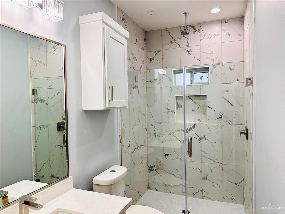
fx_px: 198
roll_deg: +0.7
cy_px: 107
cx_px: 142
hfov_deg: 71.6
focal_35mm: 24
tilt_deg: -0.2
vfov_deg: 56.8
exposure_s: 1/120
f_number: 1.78
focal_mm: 6.86
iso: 125
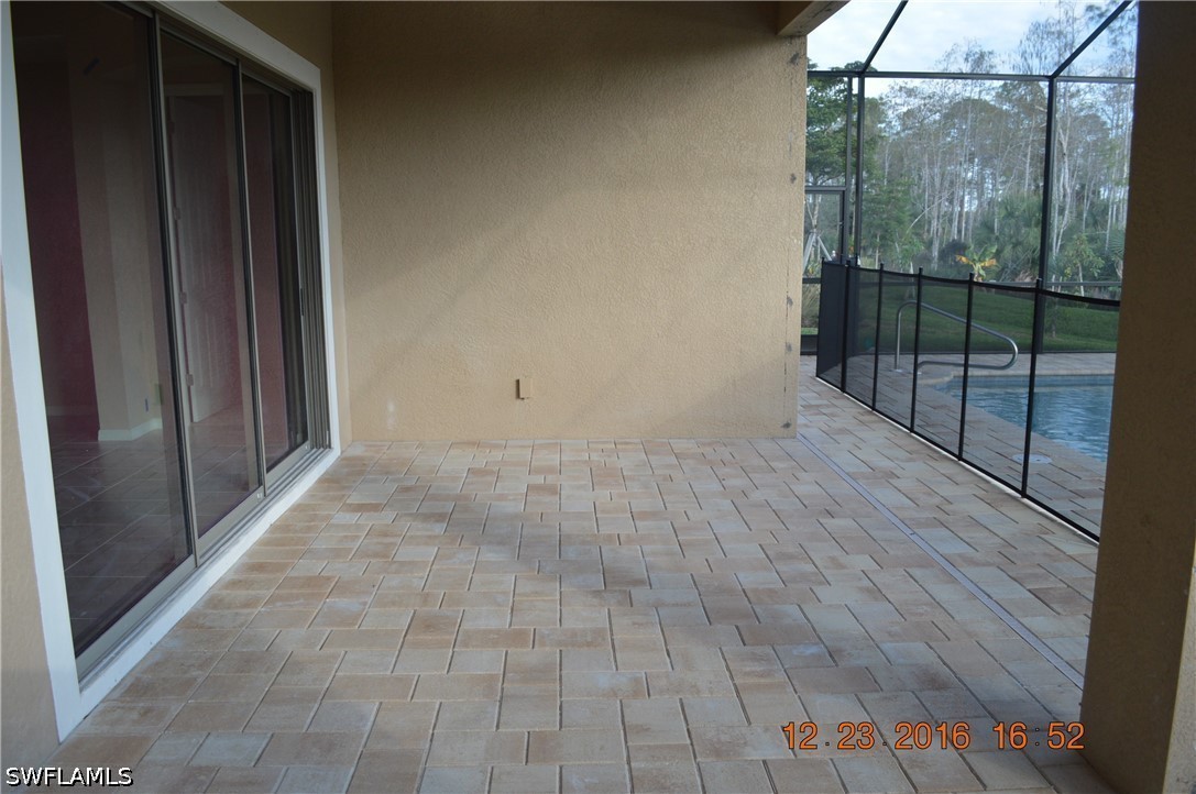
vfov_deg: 47.8
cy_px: 397
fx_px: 896
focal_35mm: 27
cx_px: 598
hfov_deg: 67.4
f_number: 5.6
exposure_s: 1/100
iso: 400
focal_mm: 18
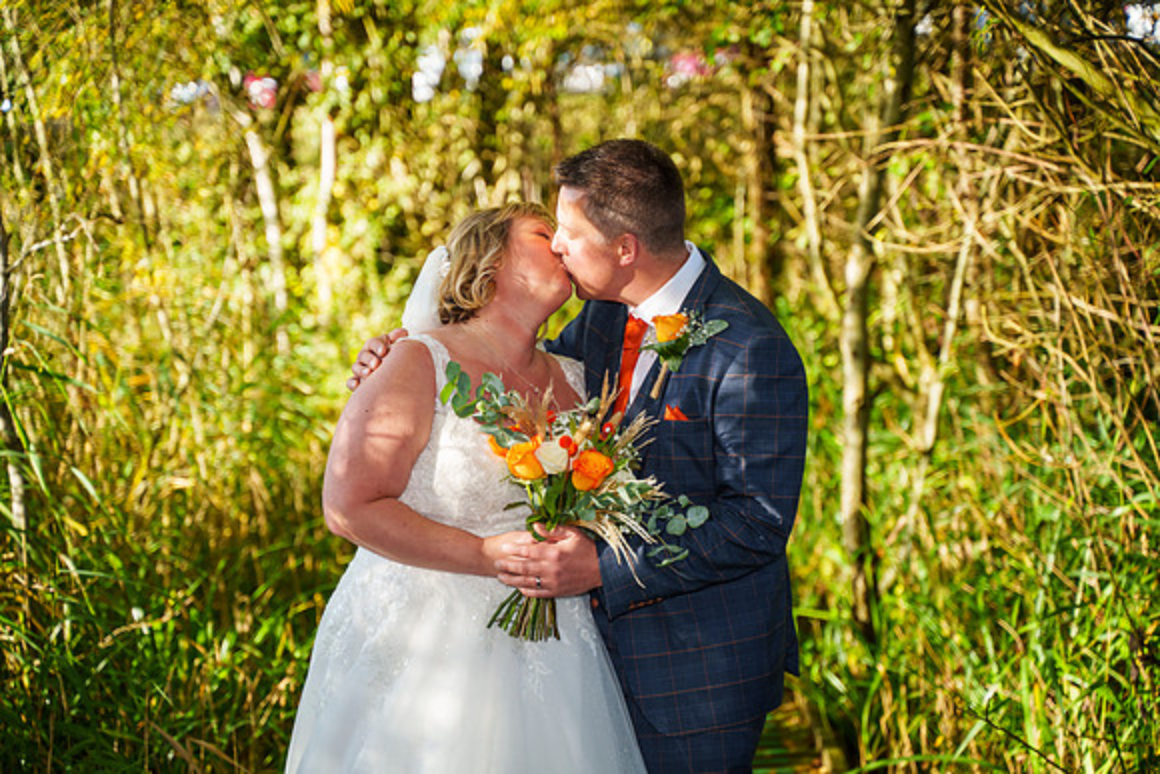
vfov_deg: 18.2
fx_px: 2417
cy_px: 387
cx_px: 580
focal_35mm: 75
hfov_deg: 27.0
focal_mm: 75
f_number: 3.2
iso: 400
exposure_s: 1/640
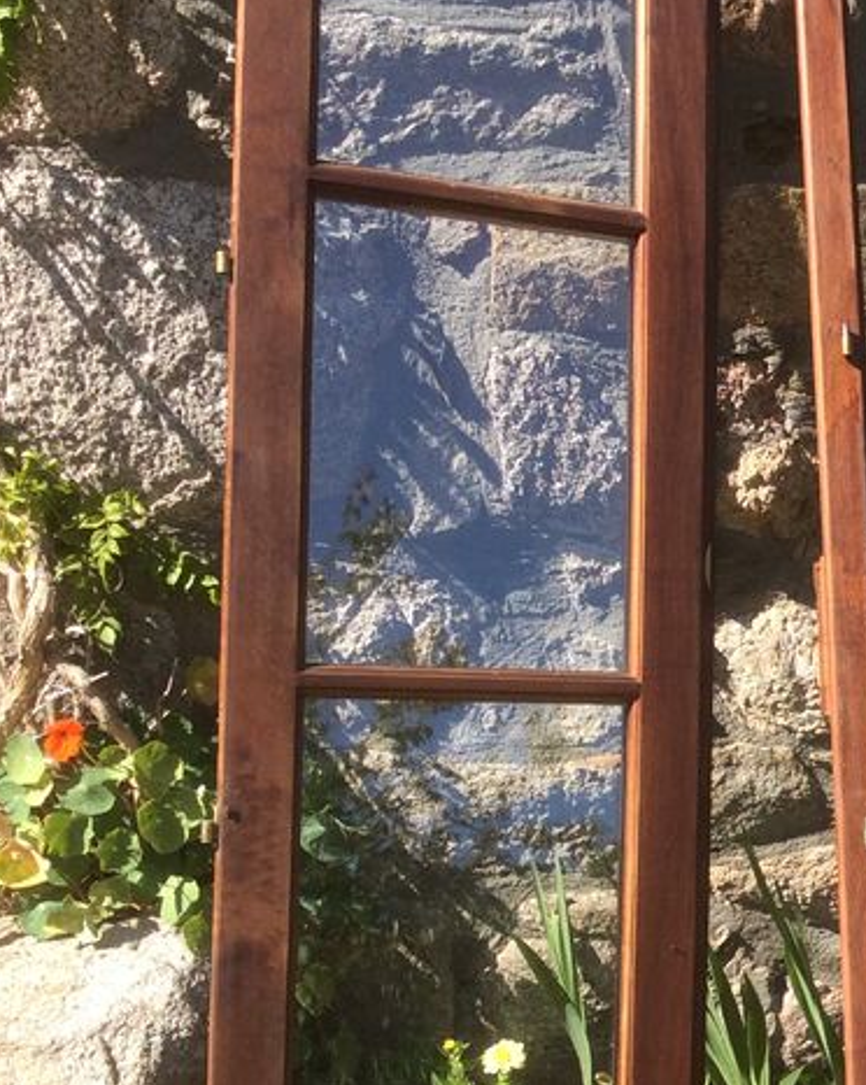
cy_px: 662
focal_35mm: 67
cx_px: 1152
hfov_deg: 20.6
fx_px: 2149
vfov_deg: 28.2
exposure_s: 1/622
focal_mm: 3.3
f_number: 2.4
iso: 32
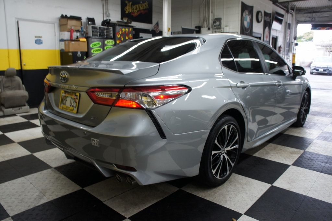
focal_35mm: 27
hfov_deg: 67.4
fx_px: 249
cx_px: 166
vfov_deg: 47.9
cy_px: 110
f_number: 3.5
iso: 200
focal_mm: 18
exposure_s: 1/30
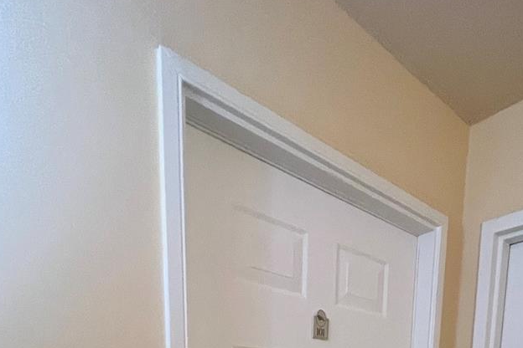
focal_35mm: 26
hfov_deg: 67.3
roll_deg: -2.6
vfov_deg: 33.8
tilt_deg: -8.6
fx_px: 378
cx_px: 354
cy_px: 464
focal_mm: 1.57
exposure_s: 1/60
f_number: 1.8
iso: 500
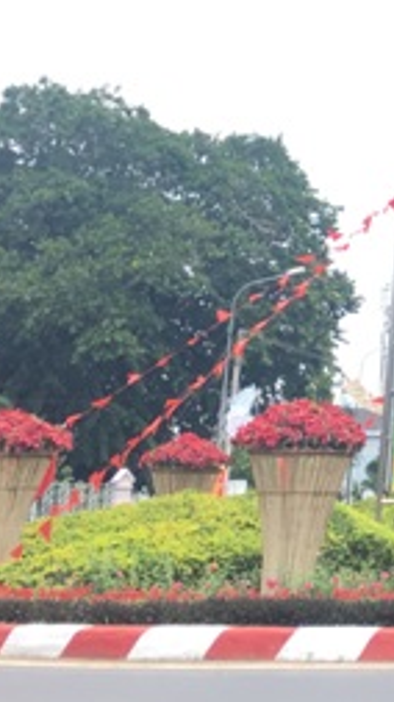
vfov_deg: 21.4
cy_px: -17
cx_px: 805
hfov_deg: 11.3
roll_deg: +0.6
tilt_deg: +16.3
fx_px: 1786
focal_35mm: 96
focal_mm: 4.15
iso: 25
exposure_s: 1/400
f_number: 2.2
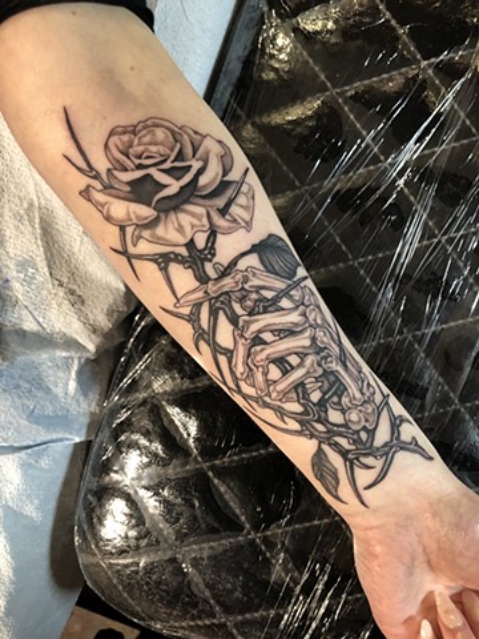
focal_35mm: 28
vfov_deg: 63.4
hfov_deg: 49.7
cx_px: 240
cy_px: 320
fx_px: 517
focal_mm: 4
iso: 50
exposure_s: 1/15
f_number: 1.8
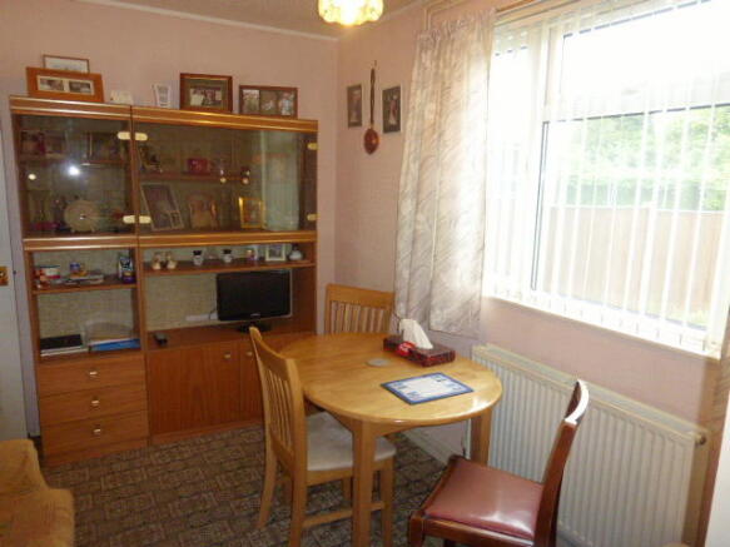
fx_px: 506
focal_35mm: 24
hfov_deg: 71.6
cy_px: 274
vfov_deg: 56.8
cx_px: 365
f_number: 3.3
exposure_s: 1/60
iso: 500
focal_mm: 4.3
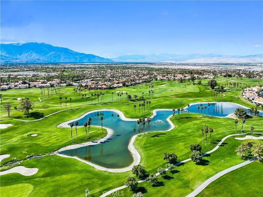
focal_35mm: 24
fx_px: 182
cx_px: 132
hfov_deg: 71.6
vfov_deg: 56.8
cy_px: 98
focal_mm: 12.29
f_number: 2.8
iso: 100
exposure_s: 1/2000
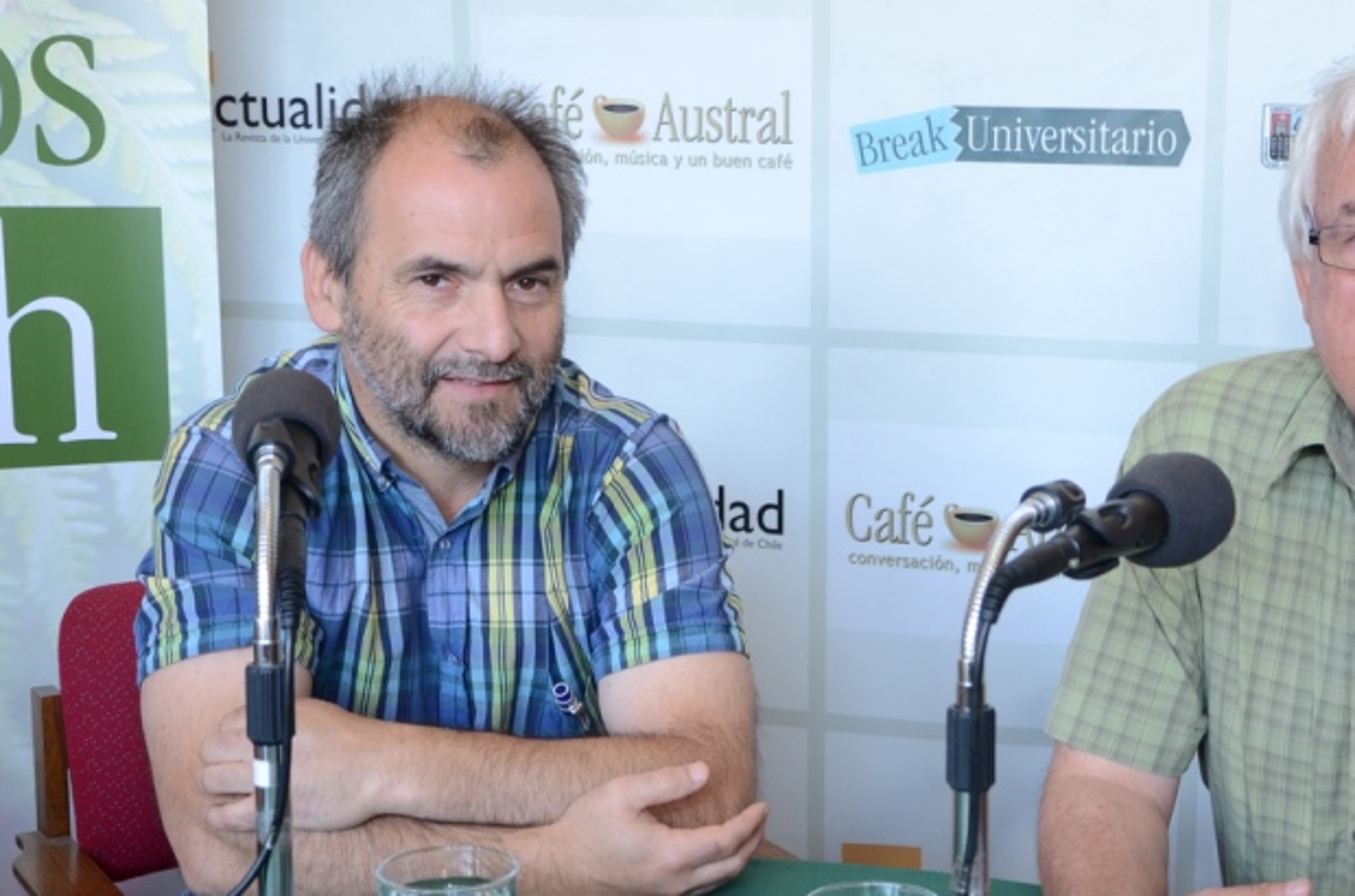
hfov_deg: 32.6
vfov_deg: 22.1
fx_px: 2290
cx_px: 942
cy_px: 514
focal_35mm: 61
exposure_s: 1/60
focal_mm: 28
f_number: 4
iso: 640
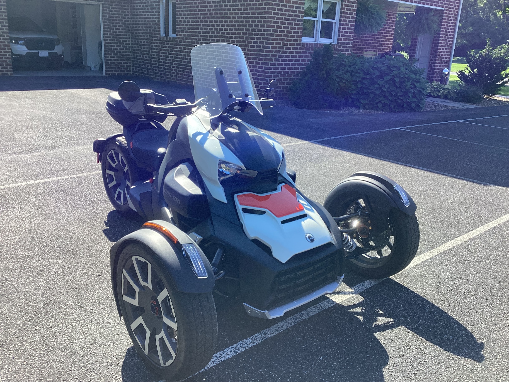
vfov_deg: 45.4
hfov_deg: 58.4
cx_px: 254
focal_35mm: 31
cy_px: 191
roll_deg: -2.4
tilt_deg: -18.3
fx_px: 456
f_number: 2.4
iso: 25
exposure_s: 1/379
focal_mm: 3.3
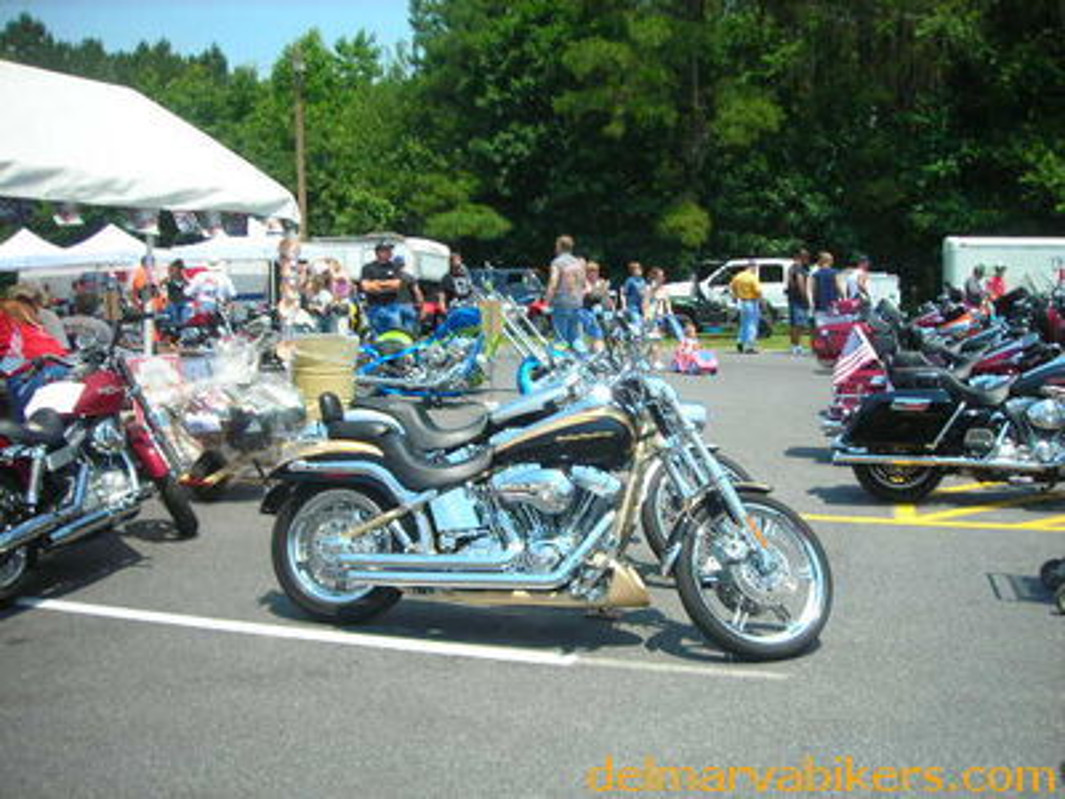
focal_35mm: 38
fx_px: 1169
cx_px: 532
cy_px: 400
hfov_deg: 49.0
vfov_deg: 37.7
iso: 50
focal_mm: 6.3
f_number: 6.4
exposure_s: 1/119
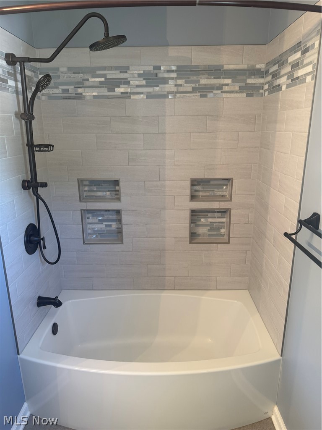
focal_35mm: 24
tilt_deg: -15.3
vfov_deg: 71.6
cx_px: 161
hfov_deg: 56.8
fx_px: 298
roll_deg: +0.6
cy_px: 215
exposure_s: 1/60
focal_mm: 6.76
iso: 160
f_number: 1.78
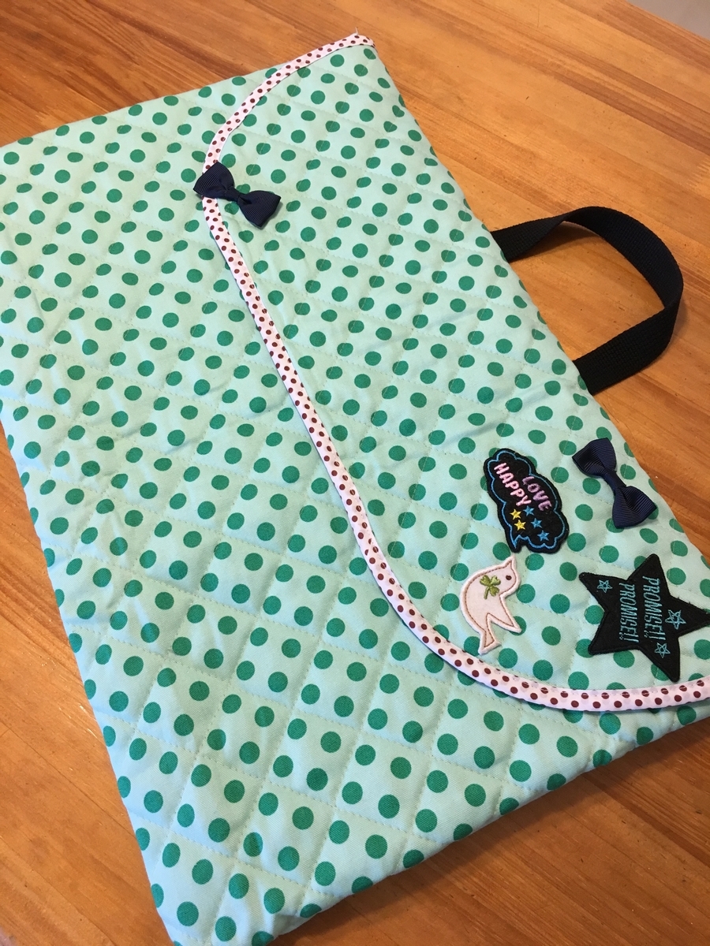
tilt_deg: -63.7
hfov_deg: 48.2
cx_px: 355
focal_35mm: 29
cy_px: 473
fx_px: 793
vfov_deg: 61.7
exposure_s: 1/30
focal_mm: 4.15
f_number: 2.2
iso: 80
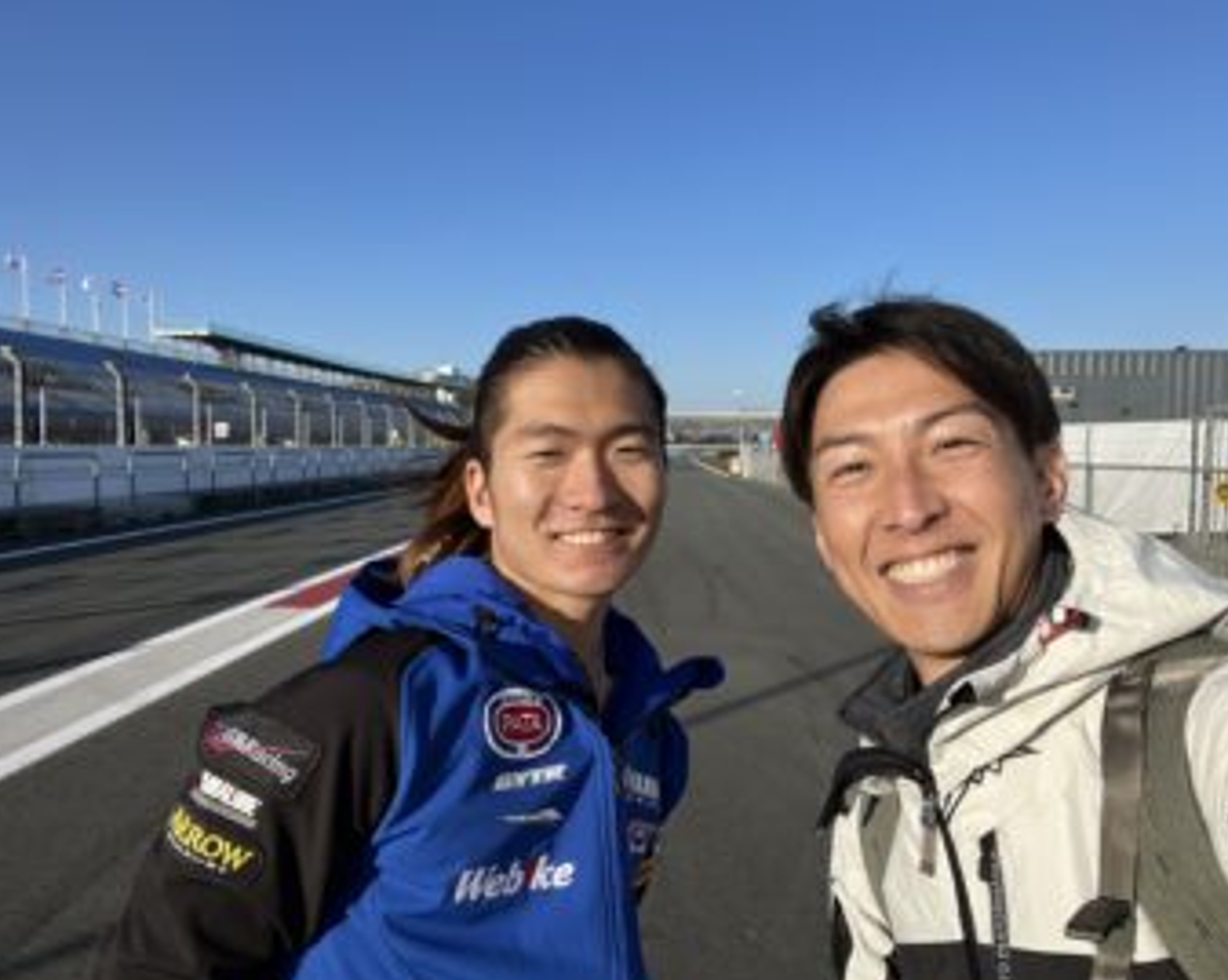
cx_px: 625
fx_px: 908
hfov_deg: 68.1
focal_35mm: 25
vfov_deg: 56.7
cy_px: 494
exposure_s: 1/1172
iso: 32
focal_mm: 2.71
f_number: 2.2
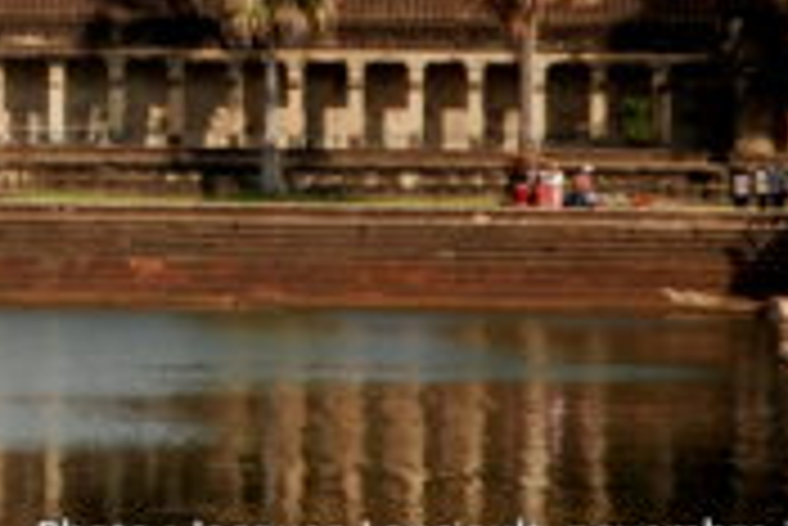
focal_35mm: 300
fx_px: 6572
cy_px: -151
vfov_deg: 4.6
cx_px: -185
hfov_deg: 6.8
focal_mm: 70
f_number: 5
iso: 125
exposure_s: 1/400
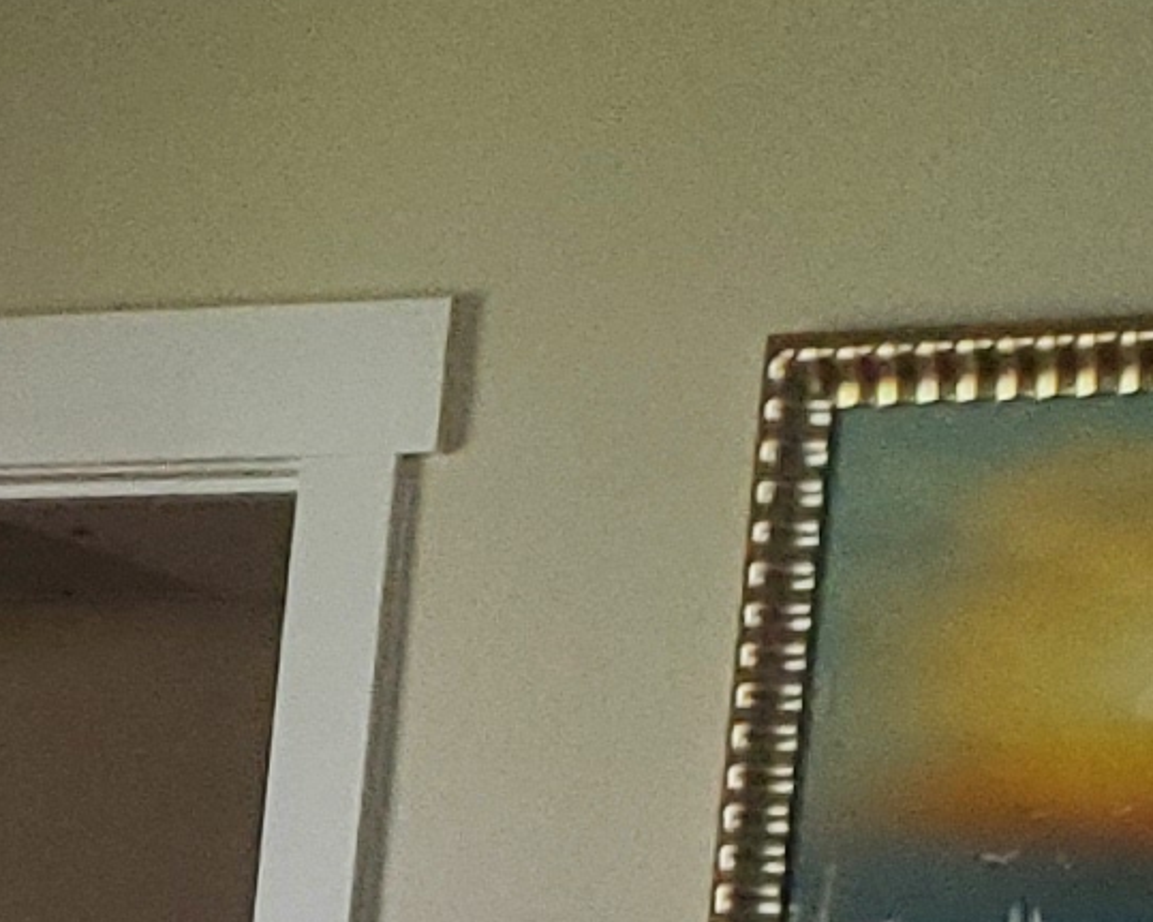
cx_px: -1132
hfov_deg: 9.5
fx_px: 6482
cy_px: 2488
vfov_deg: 7.4
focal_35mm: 190
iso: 200
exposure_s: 1/120
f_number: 2.4
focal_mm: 4.3
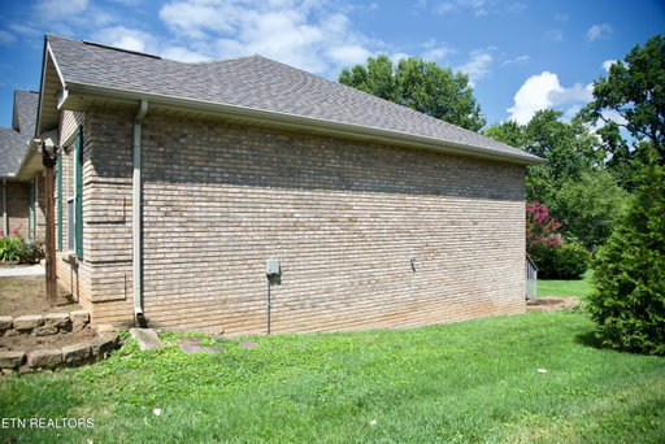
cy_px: 222
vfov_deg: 53.2
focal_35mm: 24
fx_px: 444
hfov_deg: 73.7
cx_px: 332
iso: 250
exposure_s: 1/2500
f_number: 4
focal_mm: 24
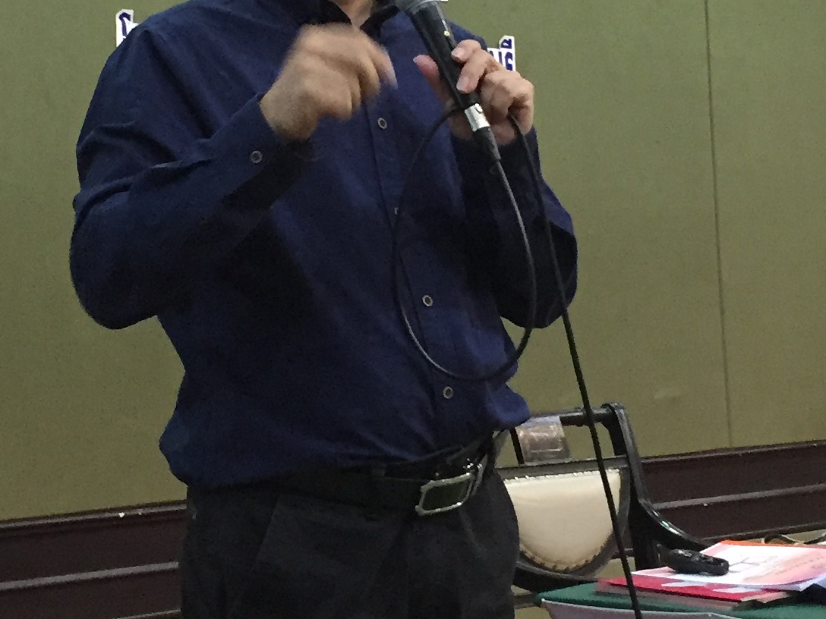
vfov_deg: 16.8
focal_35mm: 87
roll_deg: +0.7
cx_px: 387
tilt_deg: +5.4
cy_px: 80
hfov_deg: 22.5
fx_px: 2076
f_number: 2.2
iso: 250
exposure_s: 1/20
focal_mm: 4.15
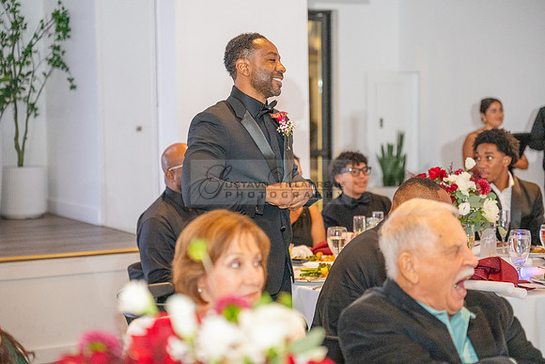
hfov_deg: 28.8
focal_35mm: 70
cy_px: 182
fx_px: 1060
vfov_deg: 19.5
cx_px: 272
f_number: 2.8
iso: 2000
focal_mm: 70
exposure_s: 1/200
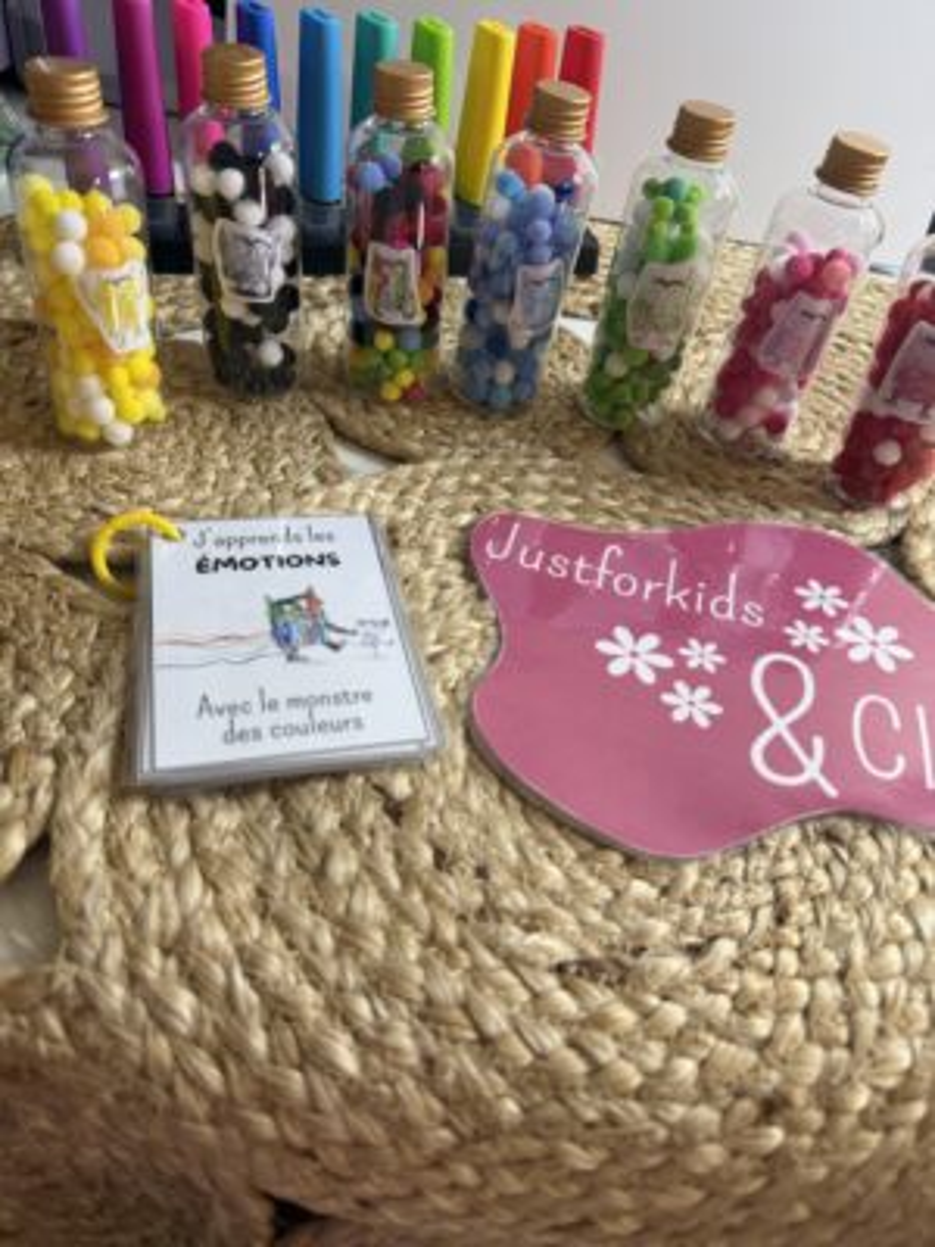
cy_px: 624
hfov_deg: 56.8
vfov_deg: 71.6
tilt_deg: -45.6
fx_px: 864
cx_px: 468
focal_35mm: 24
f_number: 1.78
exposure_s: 1/60
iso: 250
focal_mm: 6.76
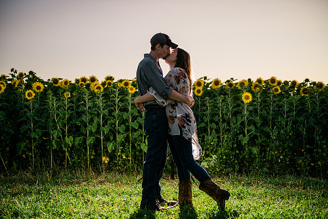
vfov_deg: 28.1
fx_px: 437
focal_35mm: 48
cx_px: 164
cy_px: 110
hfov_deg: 41.1
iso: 125
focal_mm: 48
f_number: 2.8
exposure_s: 1/800
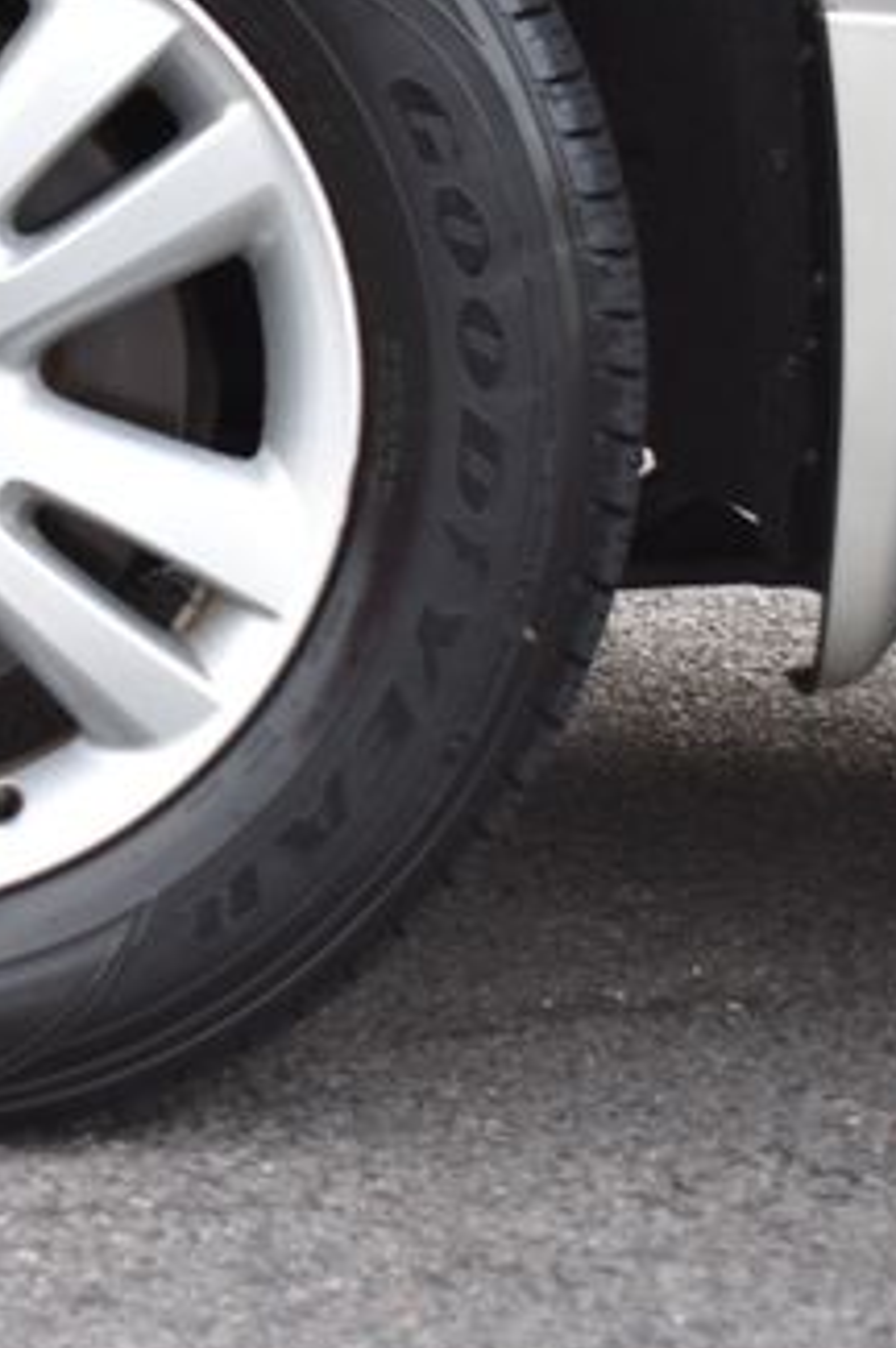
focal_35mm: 136
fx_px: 5088
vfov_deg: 15.1
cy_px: 502
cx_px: -108
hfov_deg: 9.9
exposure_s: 1/125
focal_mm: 46
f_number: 5.6
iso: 400
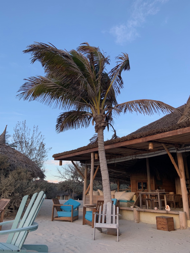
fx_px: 190
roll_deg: -2.8
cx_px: 95
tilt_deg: +19.8
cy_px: 126
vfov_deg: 67.3
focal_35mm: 26
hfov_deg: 53.1
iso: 25
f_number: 1.8
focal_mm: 4.25
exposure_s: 1/283
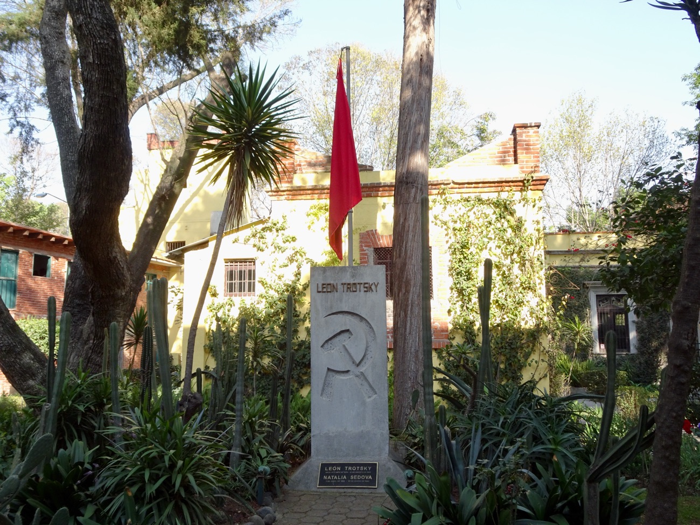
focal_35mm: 31
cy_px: 262
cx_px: 350
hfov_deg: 58.4
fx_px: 627
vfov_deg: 45.4
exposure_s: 1/160
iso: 80
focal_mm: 5.26
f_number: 4
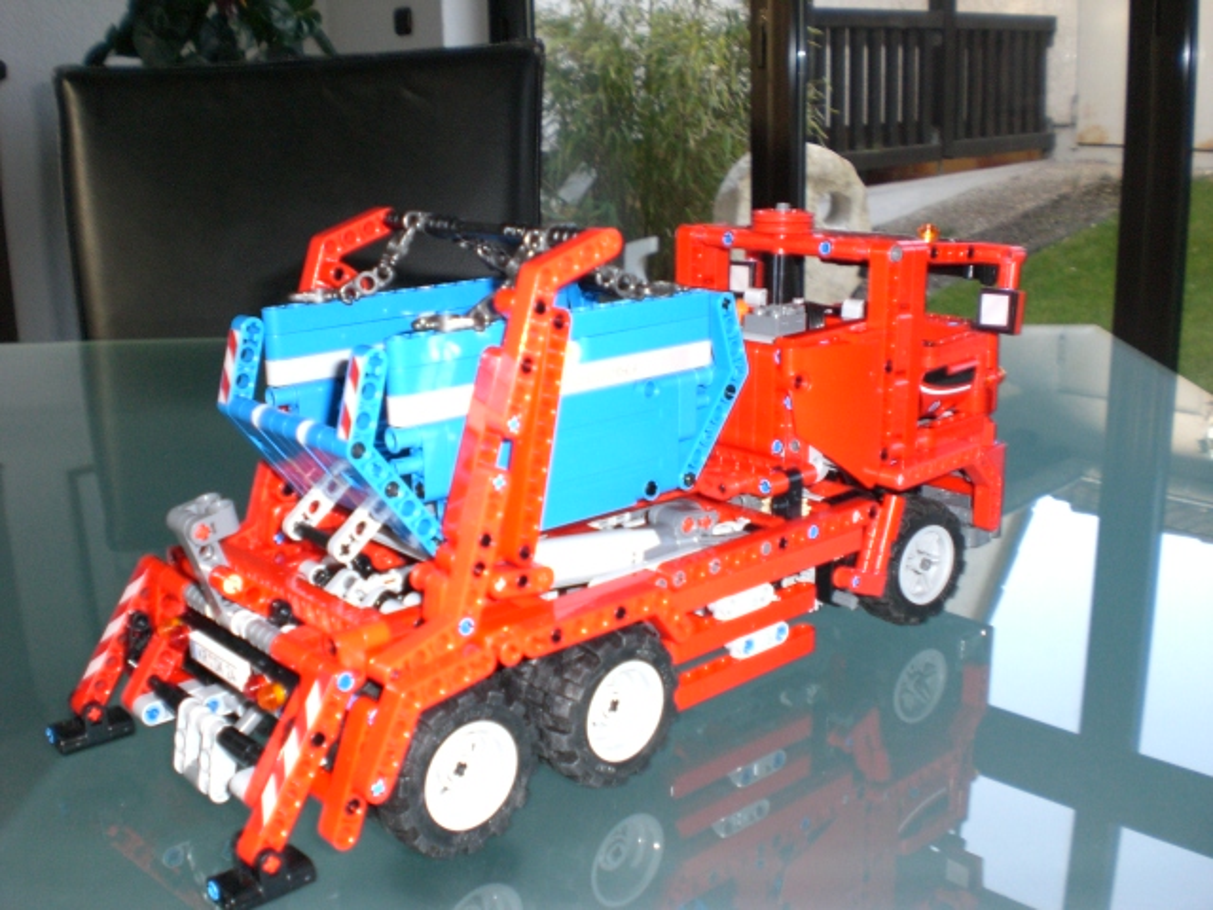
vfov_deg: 37.7
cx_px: 606
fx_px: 1332
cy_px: 455
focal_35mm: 38
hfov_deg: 49.0
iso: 200
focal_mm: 6.3
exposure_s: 1/60
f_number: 3.1
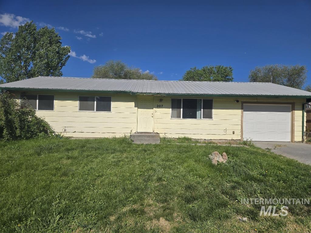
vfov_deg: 58.9
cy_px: 116
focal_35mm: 23
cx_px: 156
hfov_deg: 73.9
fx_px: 207
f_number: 1.8
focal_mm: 5.4
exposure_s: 1/4557
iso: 25
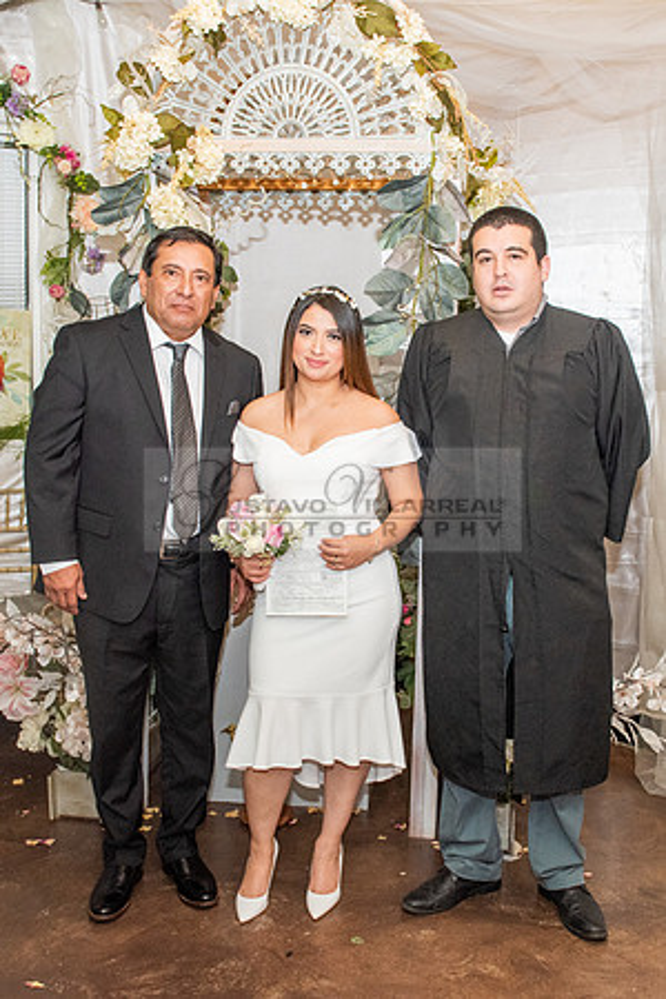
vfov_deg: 51.8
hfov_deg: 35.7
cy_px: 503
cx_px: 408
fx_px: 1030
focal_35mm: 37
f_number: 4.5
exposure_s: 1/125
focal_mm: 24
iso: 1600
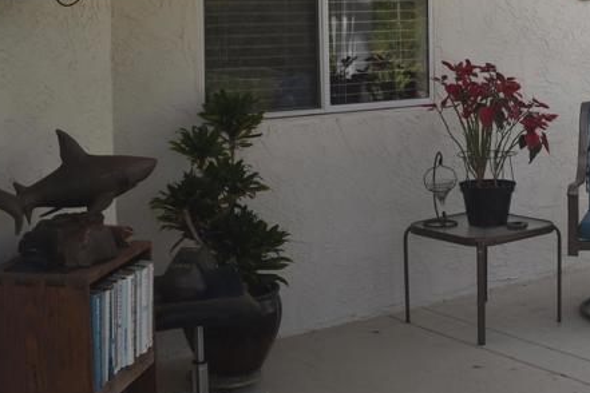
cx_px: 496
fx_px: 1065
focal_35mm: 65
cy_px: 78
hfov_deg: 30.0
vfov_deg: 20.7
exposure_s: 1/250
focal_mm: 28
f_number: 8
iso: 320
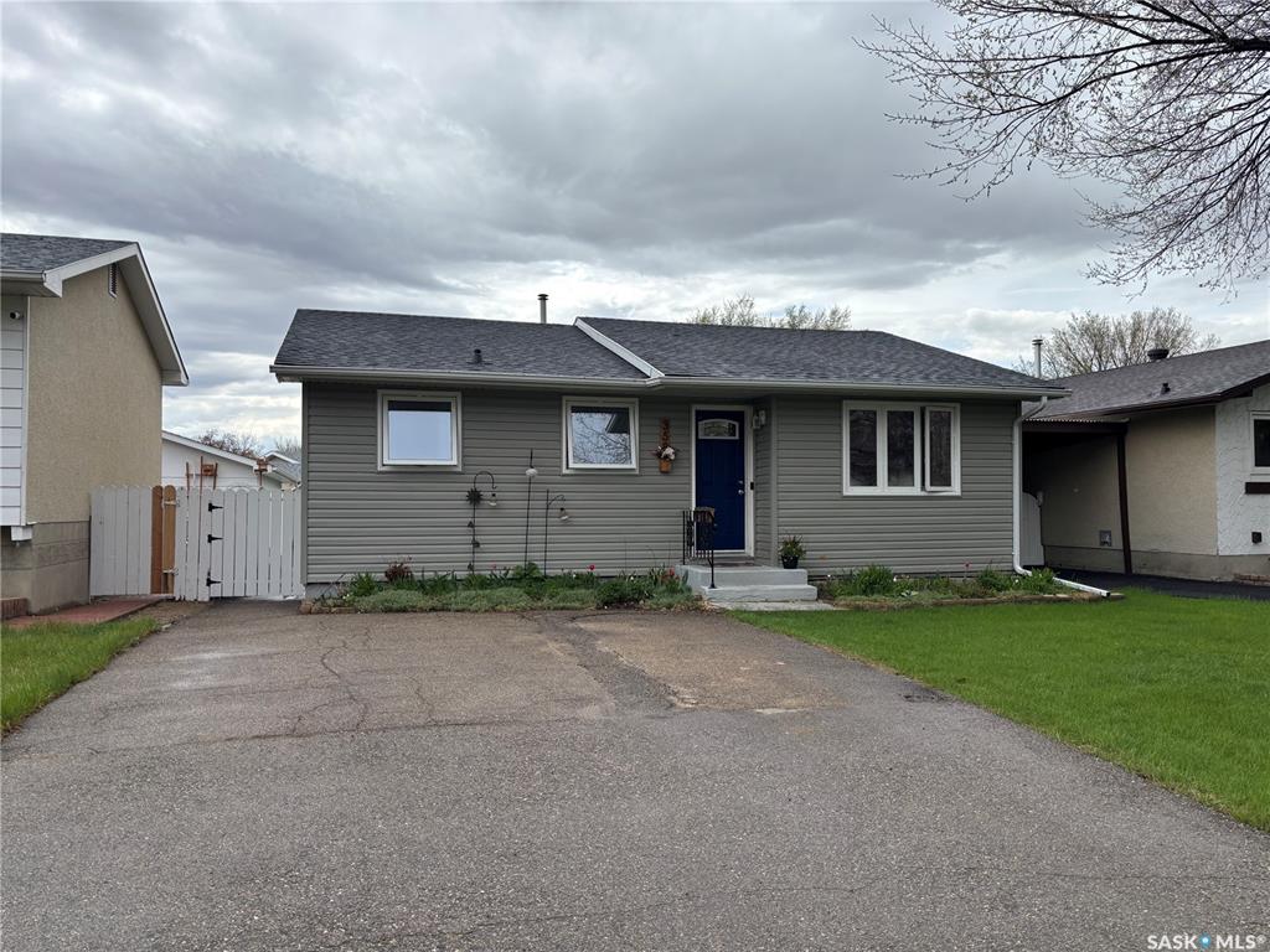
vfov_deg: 53.1
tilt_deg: +1.8
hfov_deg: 67.3
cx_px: 635
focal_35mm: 26
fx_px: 954
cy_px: 476
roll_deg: +0.0
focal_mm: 5.96
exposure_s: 1/2778
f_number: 1.6
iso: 50
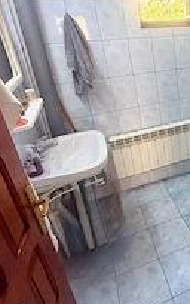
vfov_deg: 64.1
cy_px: 123
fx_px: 240
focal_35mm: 29
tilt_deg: -23.4
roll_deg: +3.7
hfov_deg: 37.0
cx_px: 203
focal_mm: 2.22
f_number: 2.2
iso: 200
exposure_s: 1/50
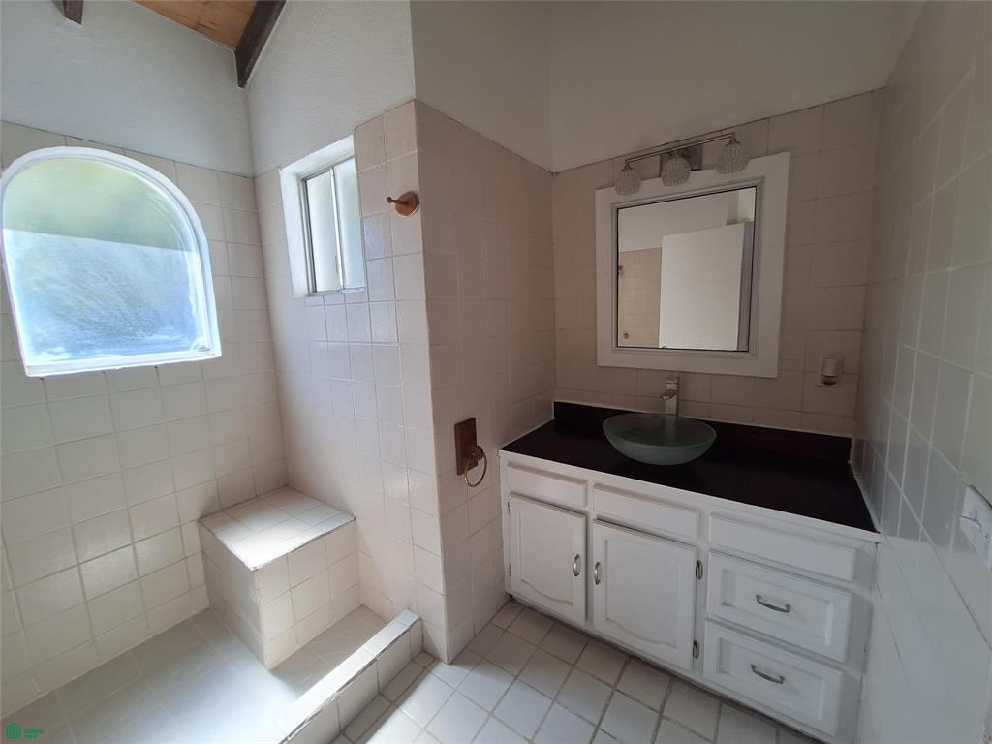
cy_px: 372
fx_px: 373
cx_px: 496
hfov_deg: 106.2
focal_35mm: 13
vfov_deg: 89.9
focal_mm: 1.74
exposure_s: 1/157
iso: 40
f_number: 2.2
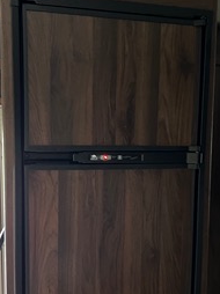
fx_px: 348
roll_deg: -0.5
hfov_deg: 35.0
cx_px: 124
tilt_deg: -6.0
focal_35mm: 41
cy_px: 166
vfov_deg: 45.7
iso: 1000
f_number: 1.5
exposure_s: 1/30
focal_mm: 5.7
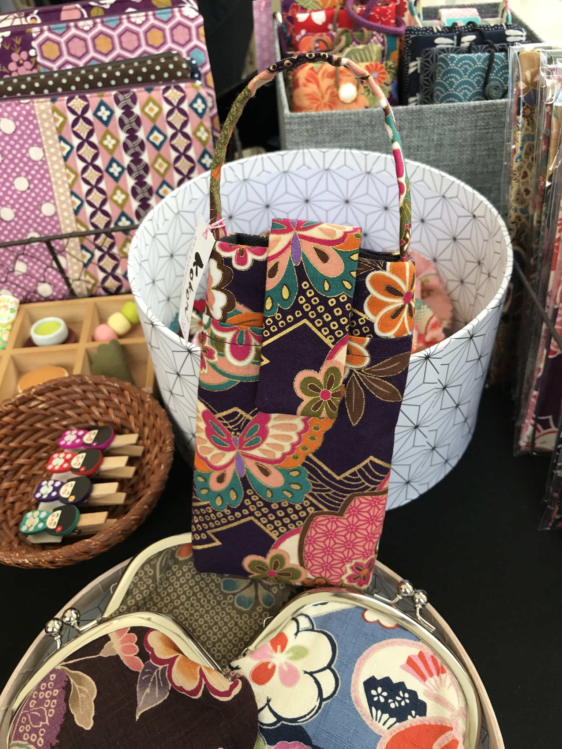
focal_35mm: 28
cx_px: 281
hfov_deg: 49.7
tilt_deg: -45.9
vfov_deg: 63.4
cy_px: 374
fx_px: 606
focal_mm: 3.99
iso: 20
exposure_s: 1/130
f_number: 1.8
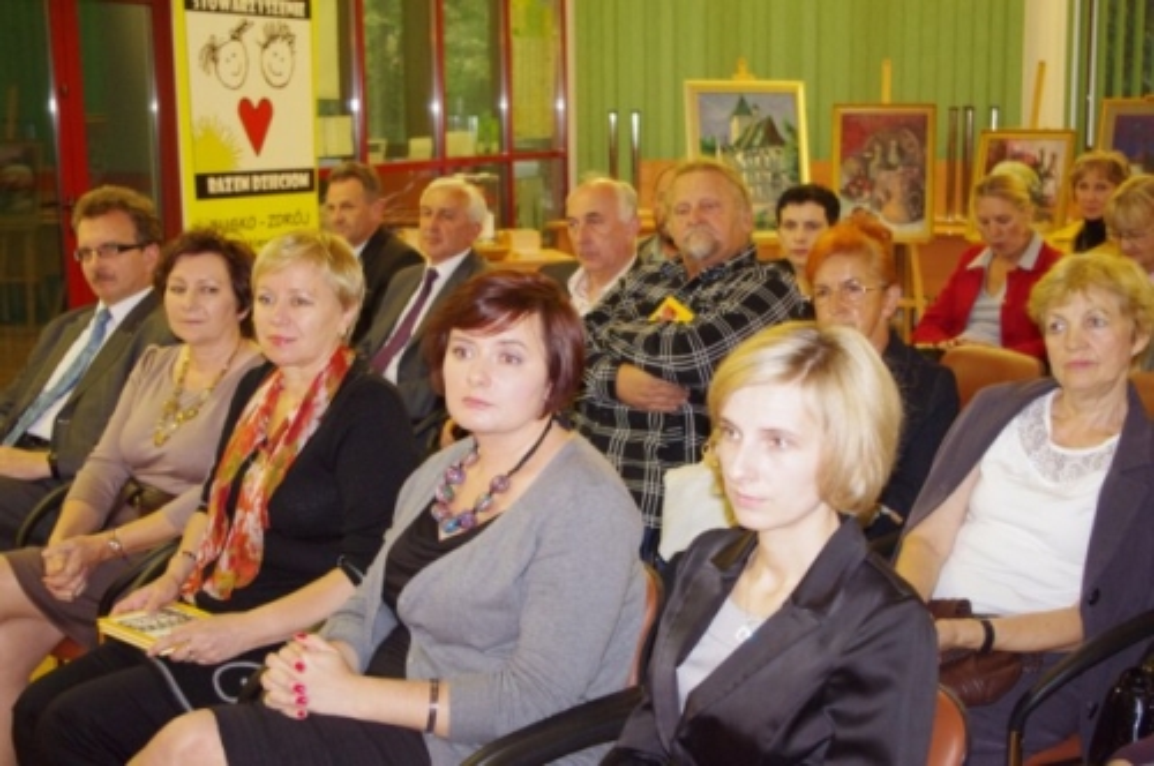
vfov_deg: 25.9
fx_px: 1665
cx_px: 577
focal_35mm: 52
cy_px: 383
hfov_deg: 38.2
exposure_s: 1/25
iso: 1600
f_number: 4.5
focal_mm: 35
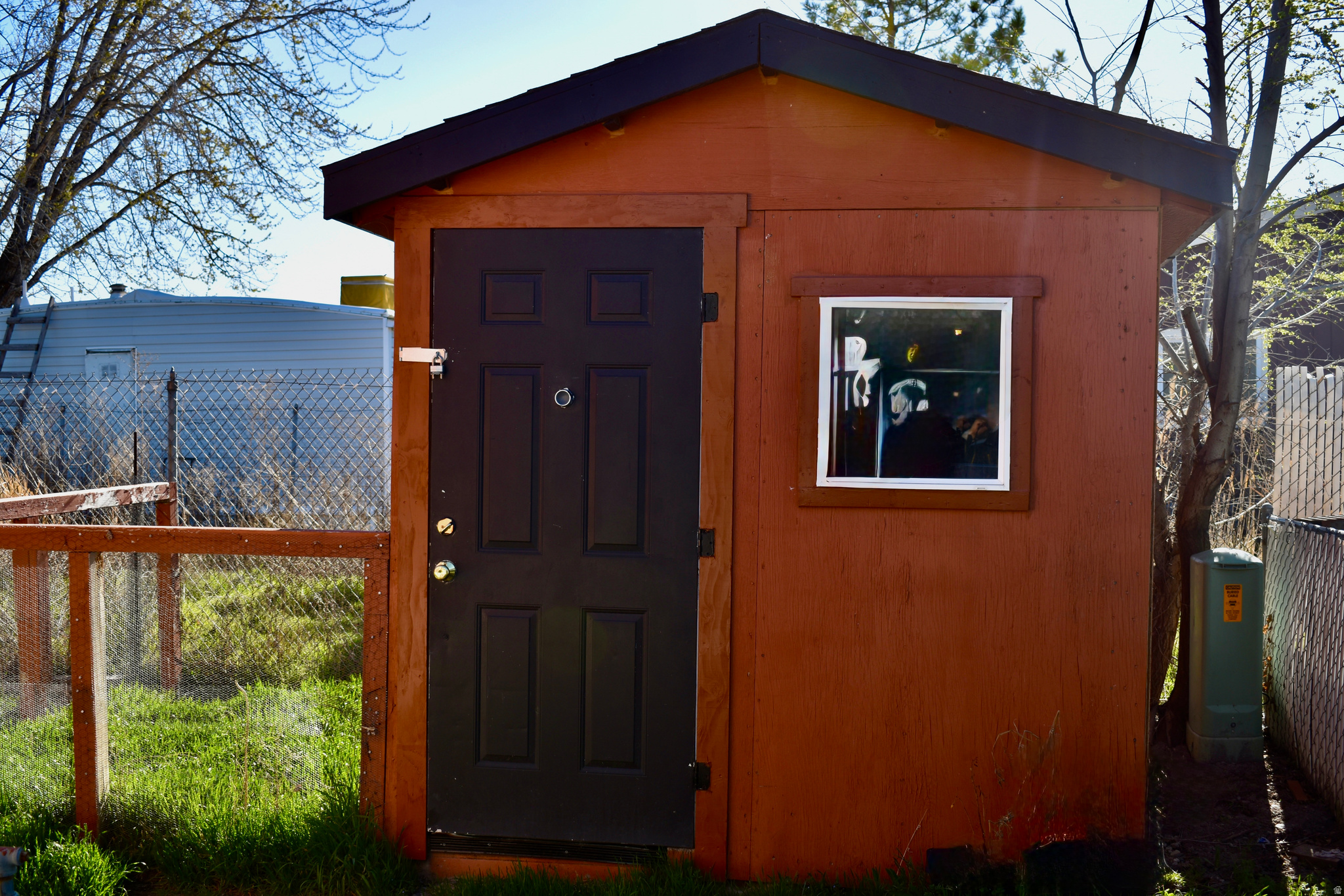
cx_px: 672
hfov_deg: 46.4
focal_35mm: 42
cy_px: 448
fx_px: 1568
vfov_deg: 31.9
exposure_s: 1/320
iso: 100
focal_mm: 28
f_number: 4.5
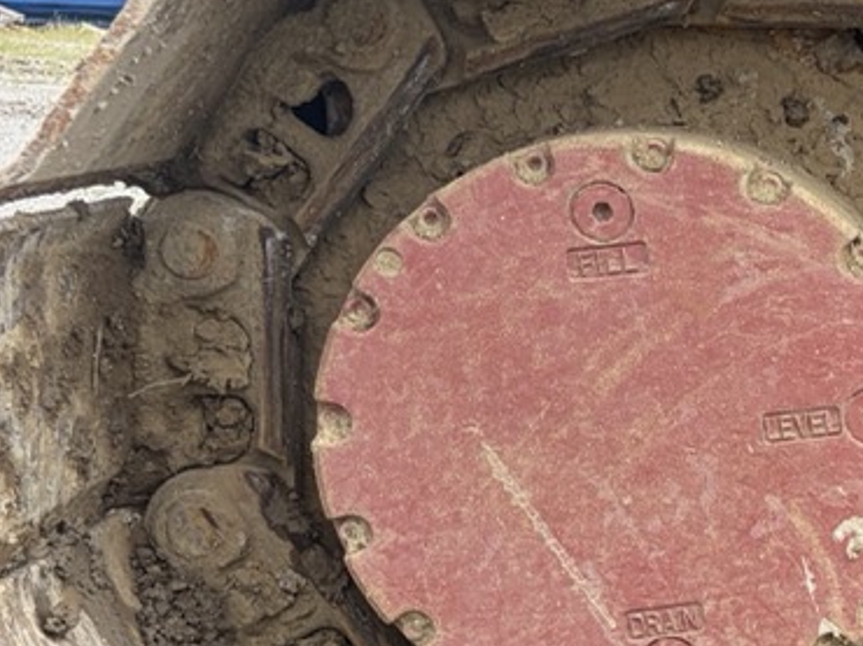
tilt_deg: -9.1
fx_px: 2242
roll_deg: -2.8
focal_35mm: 90
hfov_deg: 19.1
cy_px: 478
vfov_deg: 16.3
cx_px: 1304
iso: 50
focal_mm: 5.96
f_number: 1.6
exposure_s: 1/1099
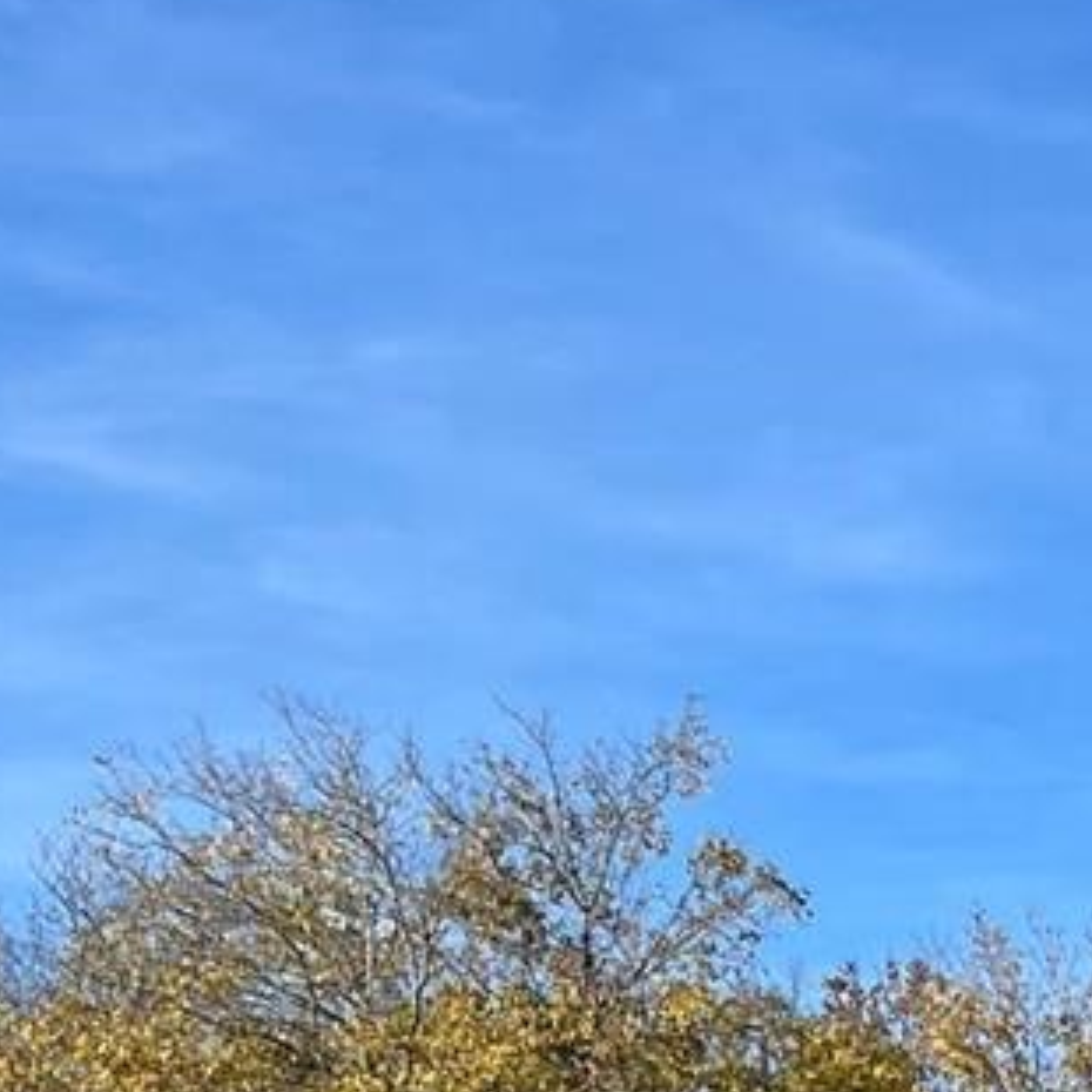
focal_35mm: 114
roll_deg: +0.4
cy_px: 1694
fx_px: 4069
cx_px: 1948
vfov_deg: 14.2
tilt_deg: +2.7
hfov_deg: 13.7
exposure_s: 1/2841
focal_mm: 5.7
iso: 50
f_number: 1.5
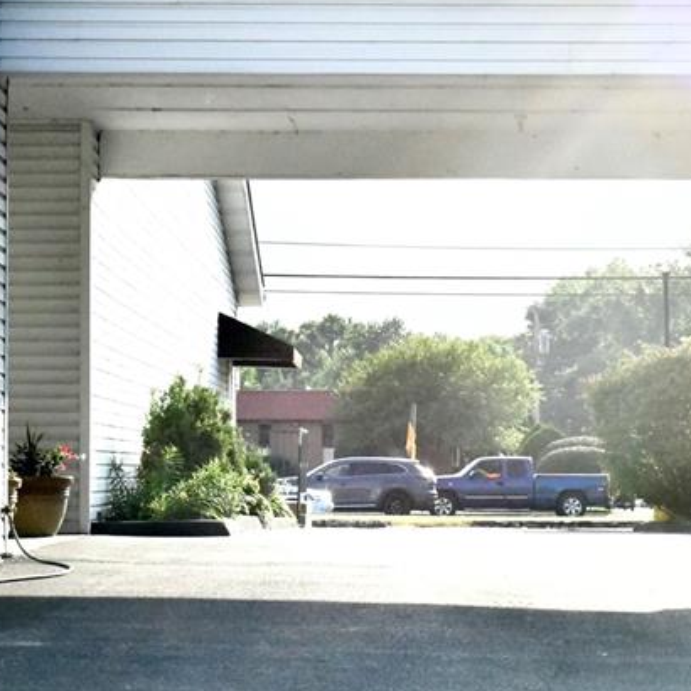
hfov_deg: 16.4
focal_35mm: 106
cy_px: 367
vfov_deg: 16.4
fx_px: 2394
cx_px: 433
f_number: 16
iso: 20000
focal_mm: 50
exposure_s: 1/5000
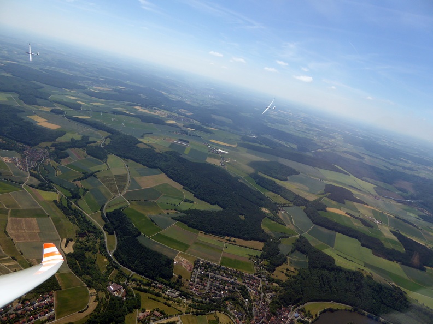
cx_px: 216
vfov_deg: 54.9
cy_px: 162
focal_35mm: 25
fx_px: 313
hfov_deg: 69.4
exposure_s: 1/1300
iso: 100
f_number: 3.3
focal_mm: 4.3
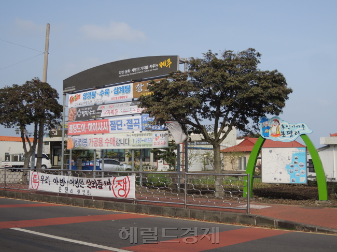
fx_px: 438
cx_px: 168
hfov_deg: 42.1
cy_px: 126
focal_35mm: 45
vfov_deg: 32.2
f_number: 3.5
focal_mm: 8.1
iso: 100
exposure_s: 1/1000
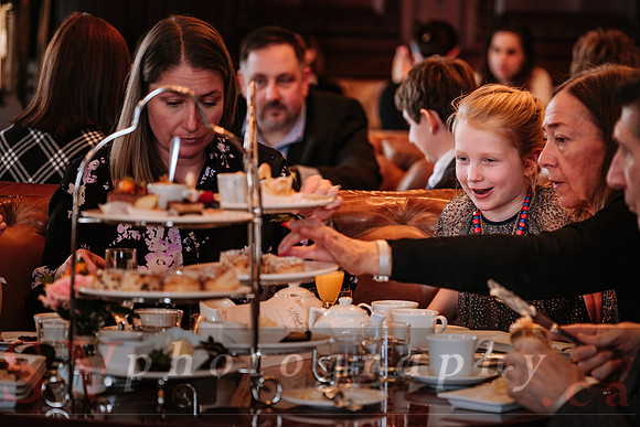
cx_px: 320
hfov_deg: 15.1
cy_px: 214
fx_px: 2418
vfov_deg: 10.1
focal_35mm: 136
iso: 400
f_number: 2.8
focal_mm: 90.6
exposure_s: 1/80
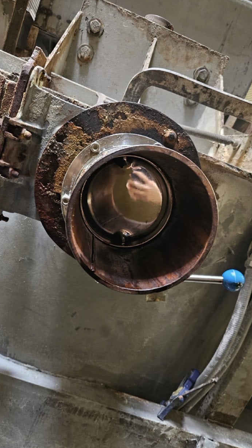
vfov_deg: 71.9
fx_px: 309
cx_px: 102
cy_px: 226
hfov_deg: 44.2
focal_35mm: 26
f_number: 1.8
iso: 1000
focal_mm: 5.4
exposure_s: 1/24
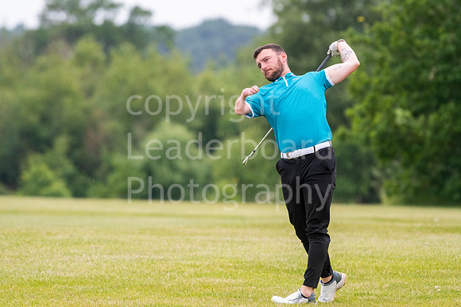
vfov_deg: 2.6
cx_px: 230
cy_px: 154
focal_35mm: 525
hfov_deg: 3.9
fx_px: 6724
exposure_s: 1/1000
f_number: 5.6
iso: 1250
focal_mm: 350
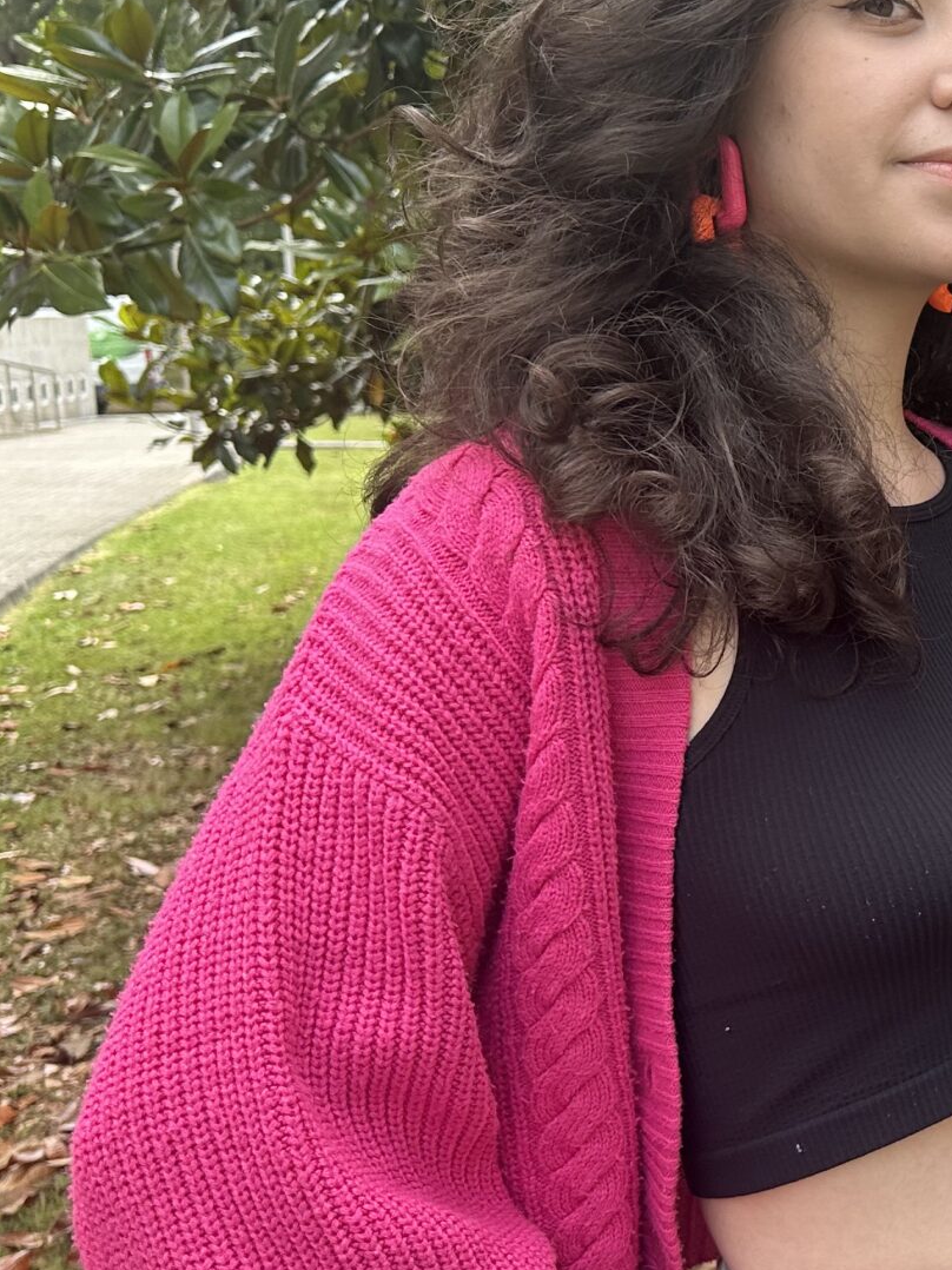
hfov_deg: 22.6
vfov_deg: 33.8
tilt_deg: -9.4
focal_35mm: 57
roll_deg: +0.0
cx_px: 1280
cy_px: 690
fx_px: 2091
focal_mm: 6.86
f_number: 1.78
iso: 80
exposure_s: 1/489
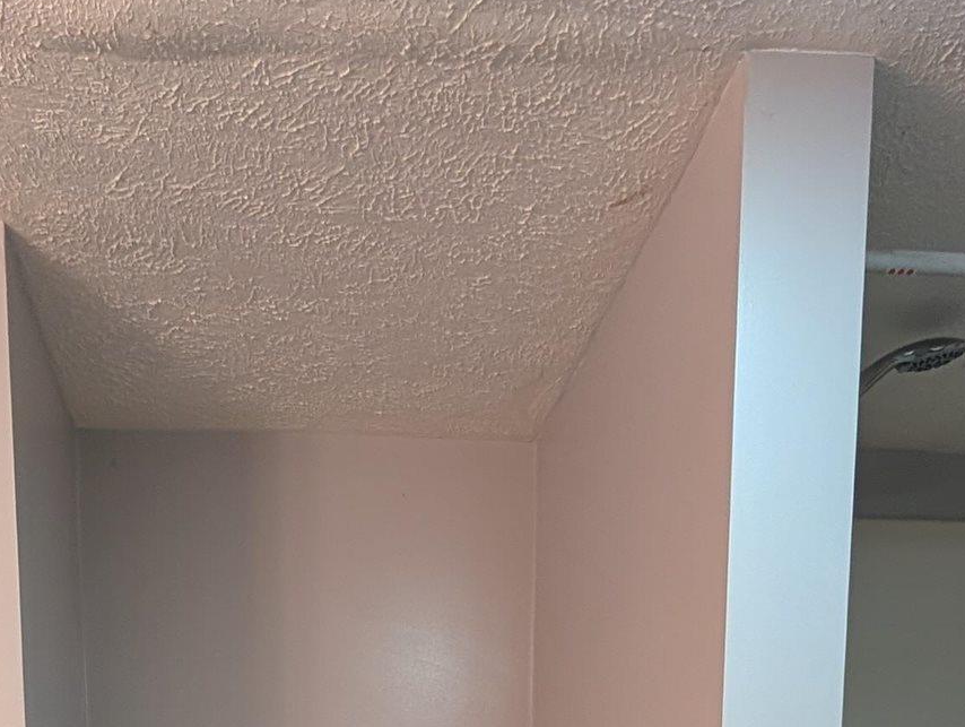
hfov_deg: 43.5
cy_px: 1145
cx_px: 367
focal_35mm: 43
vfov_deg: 24.4
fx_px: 1200
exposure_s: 1/24
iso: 83
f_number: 1.7
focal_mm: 2.02
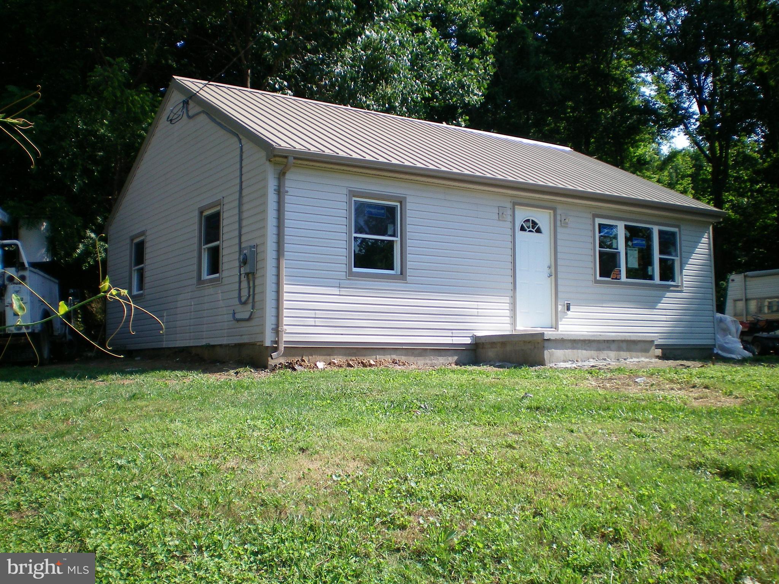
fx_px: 855
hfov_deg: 49.0
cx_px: 390
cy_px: 292
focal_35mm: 38
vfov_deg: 37.7
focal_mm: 6.3
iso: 64
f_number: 3.1
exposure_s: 1/500
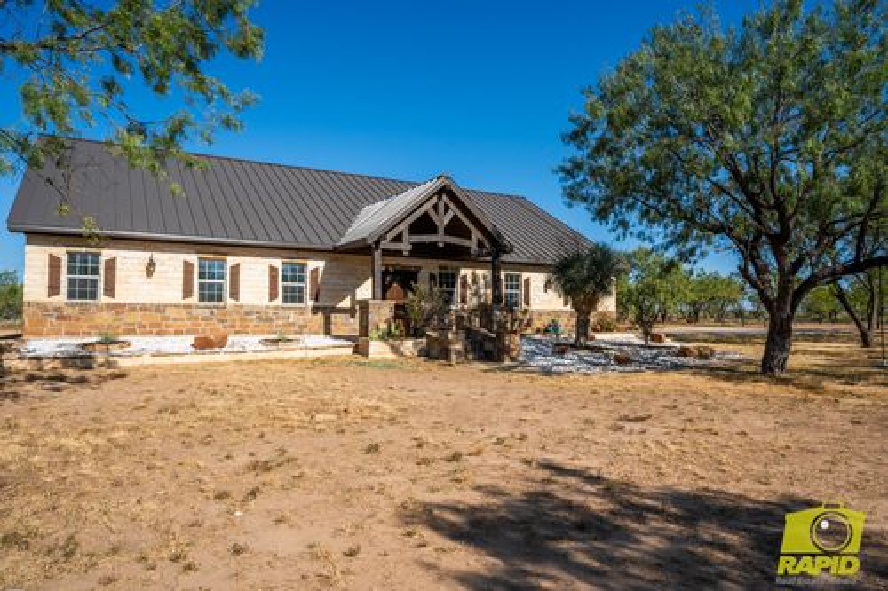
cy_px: 296
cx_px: 444
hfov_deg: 71.5
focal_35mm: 25
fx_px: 616
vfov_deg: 51.3
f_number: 22
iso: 160
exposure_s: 1/60
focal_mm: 25
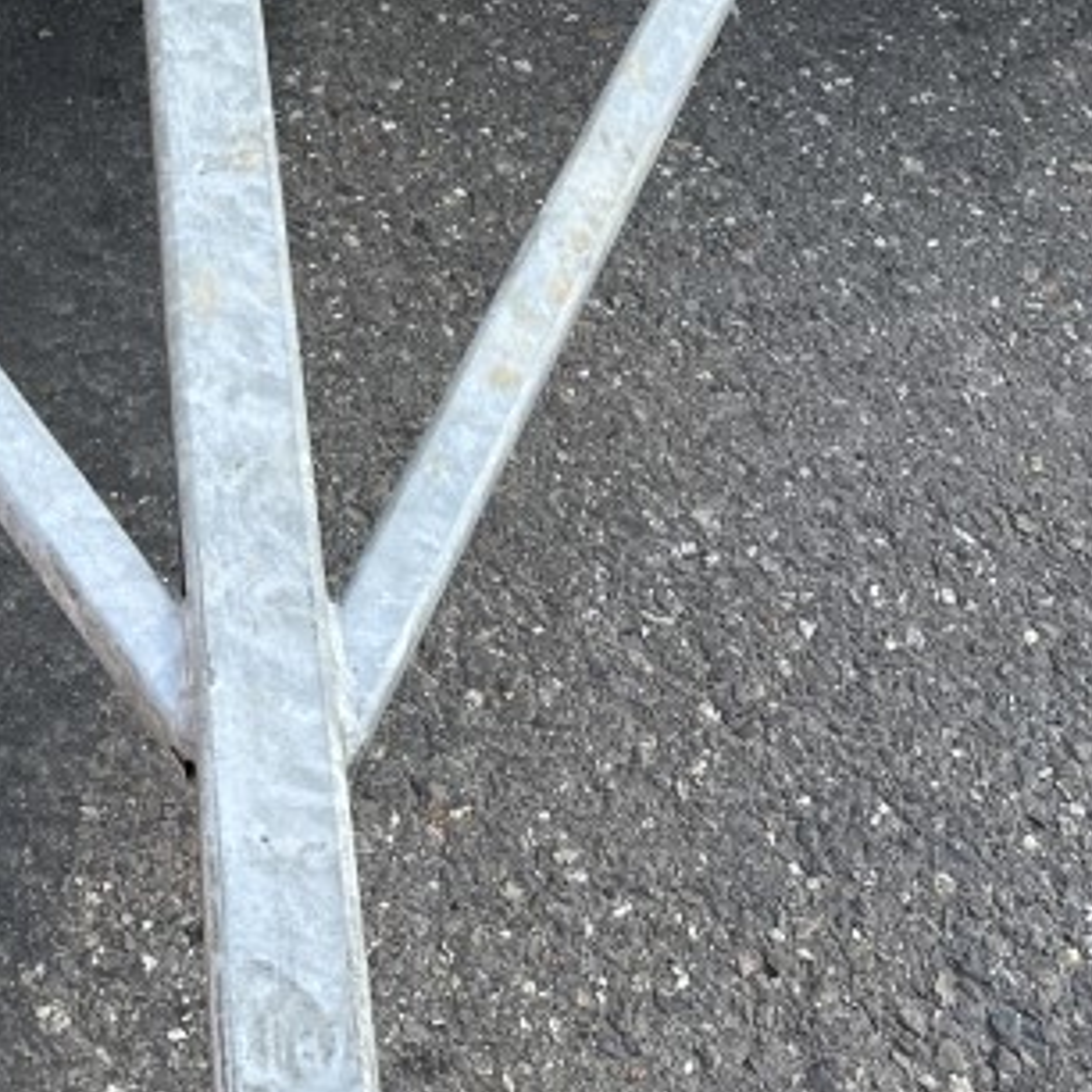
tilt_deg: -46.4
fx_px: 2534
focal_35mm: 71
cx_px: 189
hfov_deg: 23.9
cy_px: -246
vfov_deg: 22.3
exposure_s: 1/402
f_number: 1.78
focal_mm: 6.86
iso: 80
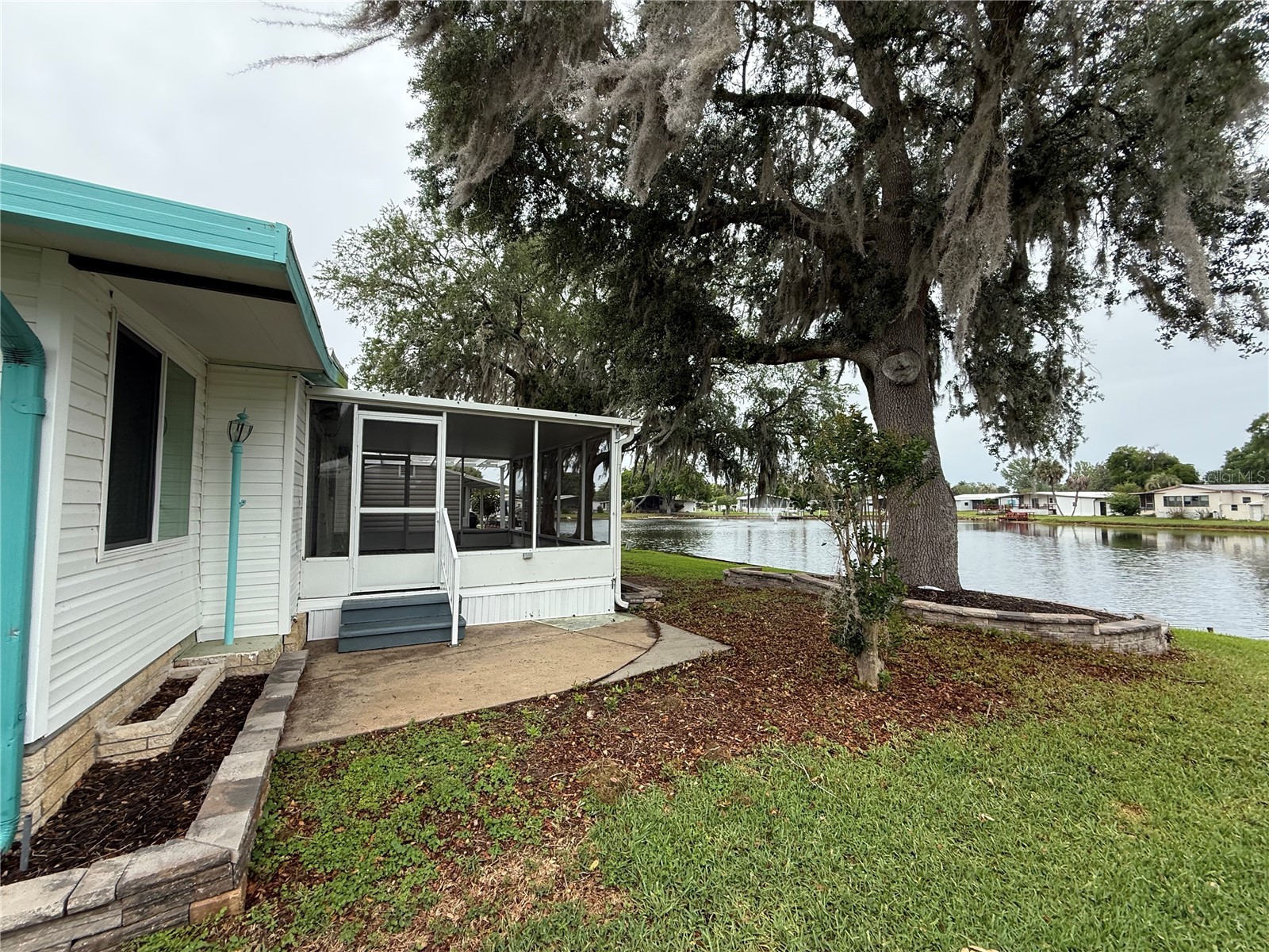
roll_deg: -0.3
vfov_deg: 85.7
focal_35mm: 14
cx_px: 634
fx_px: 513
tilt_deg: +5.9
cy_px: 476
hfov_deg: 102.1
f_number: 2.2
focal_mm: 2.22
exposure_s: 1/789
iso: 64
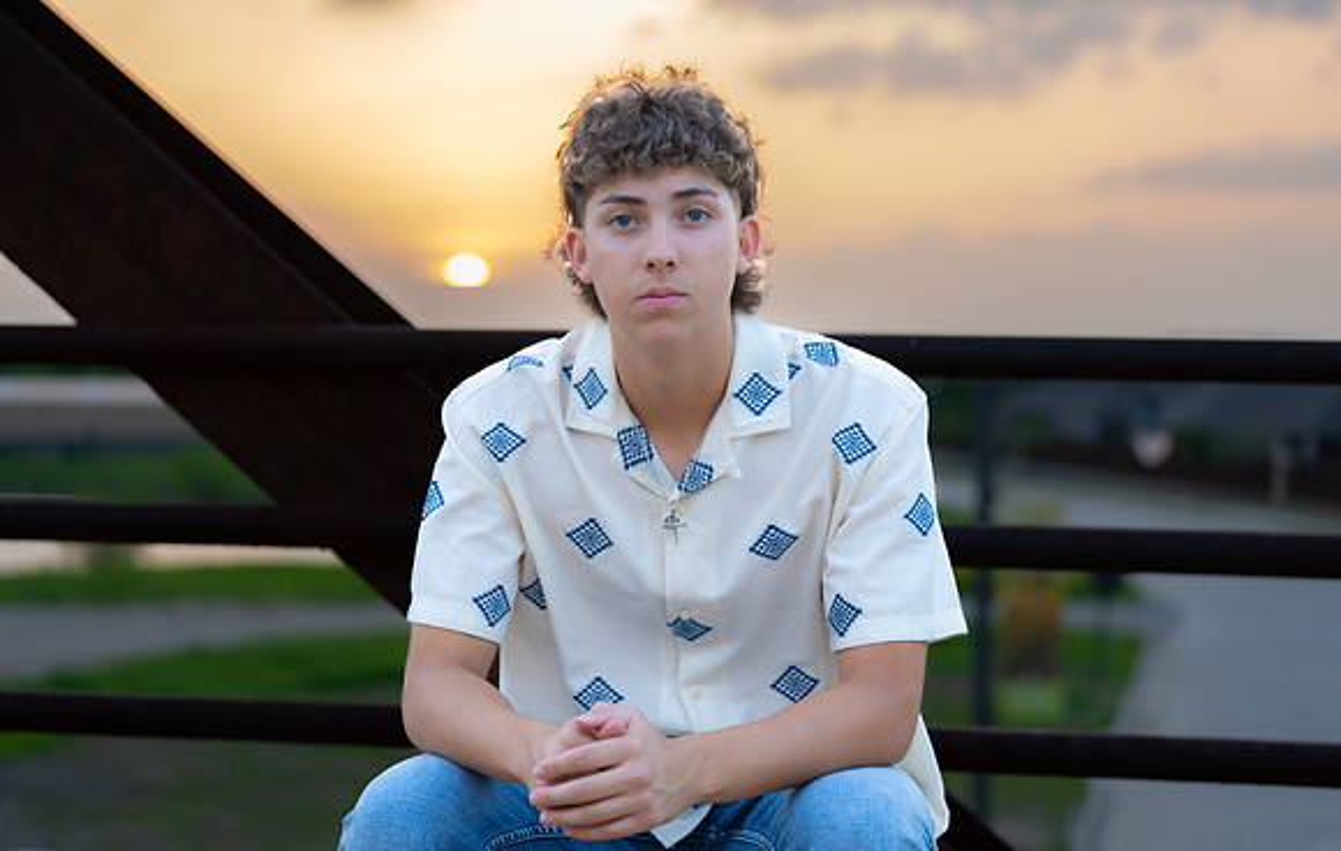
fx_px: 2608
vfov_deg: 18.5
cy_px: 404
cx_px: 671
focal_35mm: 71
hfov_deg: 28.8
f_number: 2.8
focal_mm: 70
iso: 500
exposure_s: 1/250
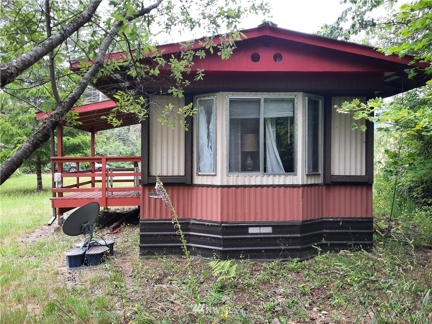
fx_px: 312
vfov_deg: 54.9
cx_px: 216
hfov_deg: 69.4
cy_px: 162
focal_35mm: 25
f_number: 2
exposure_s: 1/60
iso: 40
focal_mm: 4.6
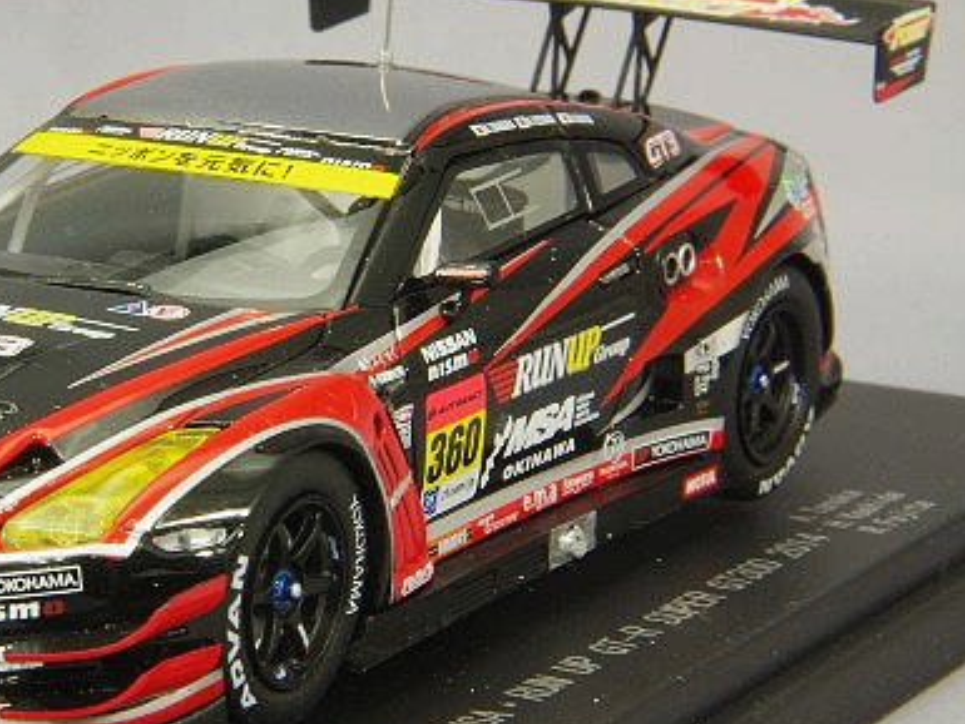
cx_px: 168
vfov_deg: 8.3
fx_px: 4992
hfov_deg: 11.0
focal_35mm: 179
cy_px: 327
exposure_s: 1
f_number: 32
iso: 400
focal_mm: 75
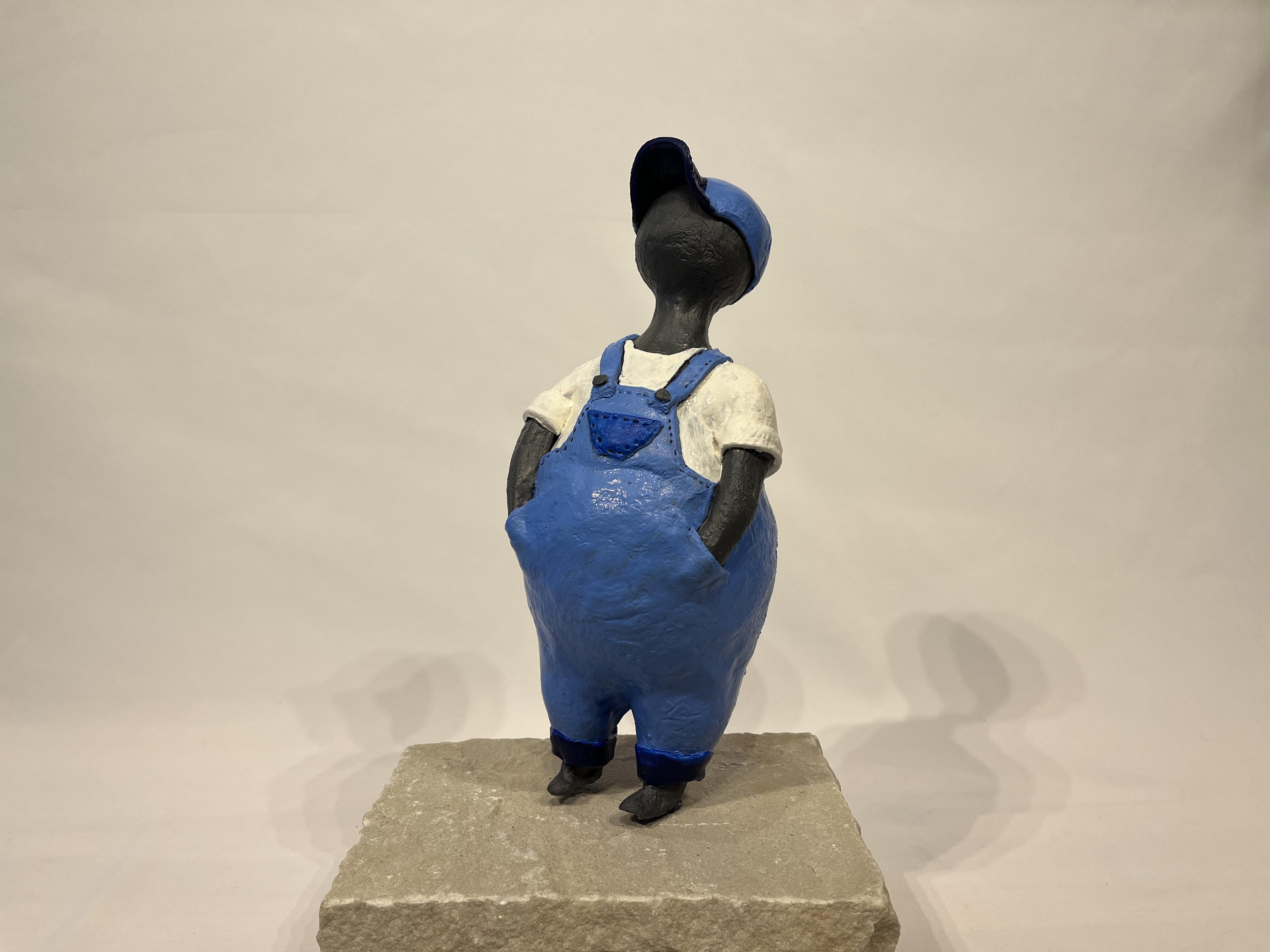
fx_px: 954
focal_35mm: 26
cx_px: 635
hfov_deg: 67.3
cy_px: 476
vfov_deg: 53.1
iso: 40
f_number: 1.6
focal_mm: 5.1
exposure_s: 1/257
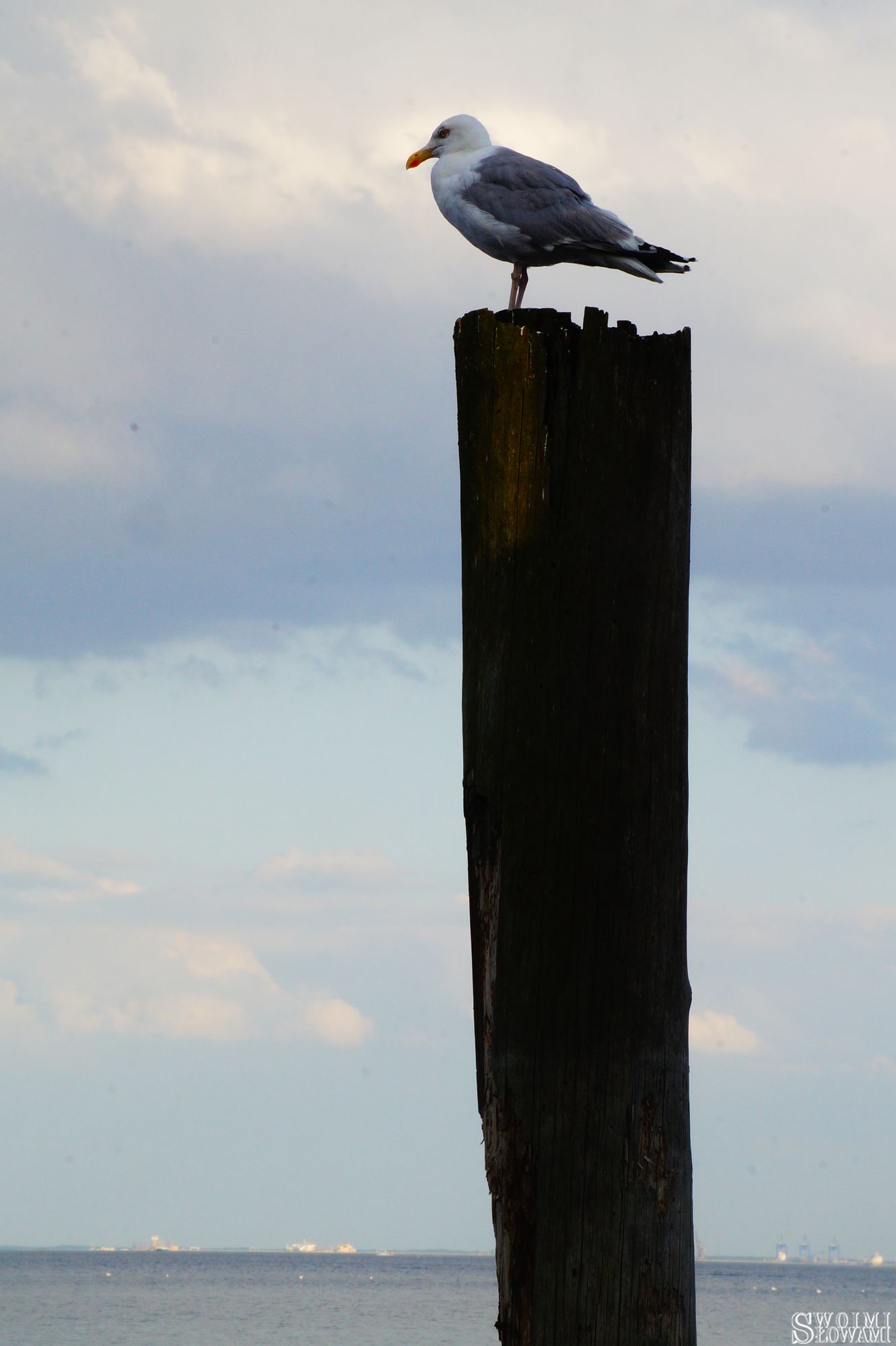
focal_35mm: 180
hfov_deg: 7.6
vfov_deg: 11.4
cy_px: 673
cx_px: 448
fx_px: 6728
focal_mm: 120
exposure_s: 1/60
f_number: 22
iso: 400
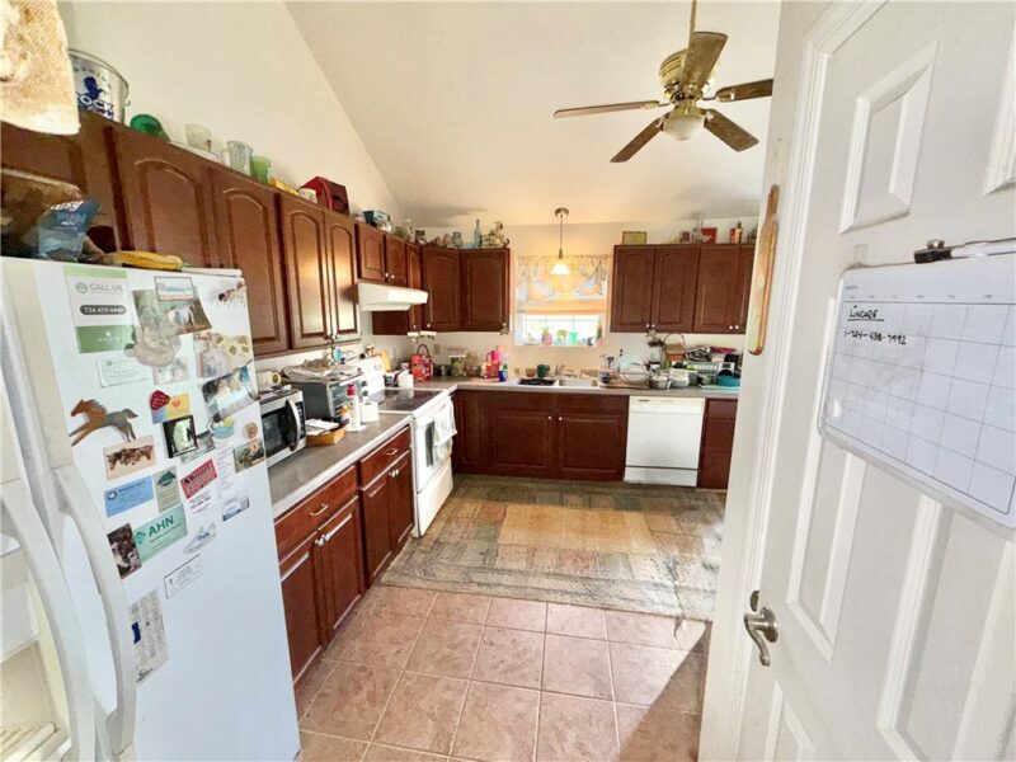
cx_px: 508
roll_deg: +0.3
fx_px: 411
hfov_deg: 102.1
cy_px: 381
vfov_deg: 85.7
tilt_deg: -10.2
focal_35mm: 14
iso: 80
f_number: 2.2
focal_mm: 2.22
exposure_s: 1/60
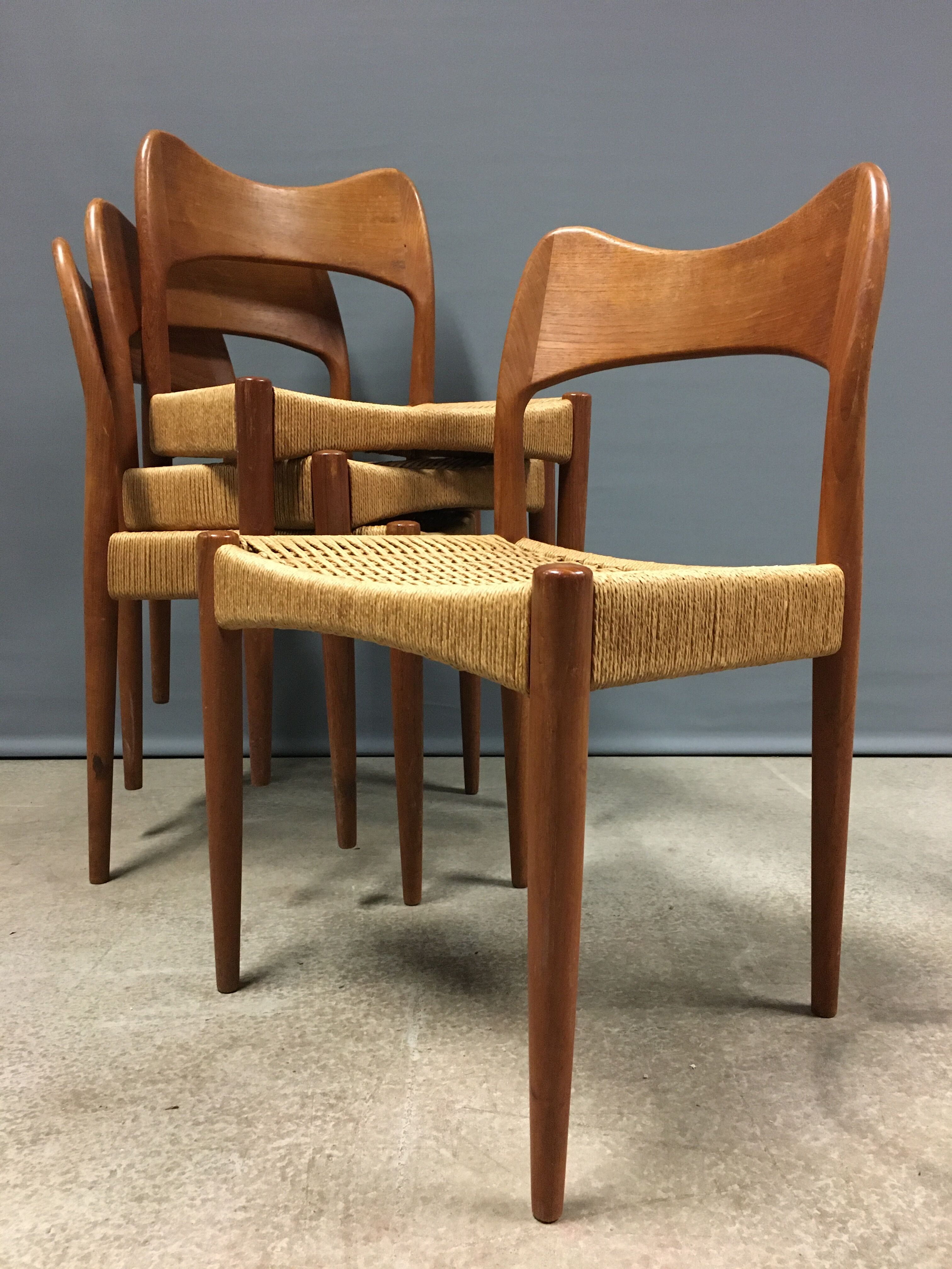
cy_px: 634
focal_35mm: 29
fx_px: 1063
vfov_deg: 61.7
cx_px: 476
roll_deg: -0.9
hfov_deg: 48.2
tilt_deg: -9.8
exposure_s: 1/17
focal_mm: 4.15
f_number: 2.2
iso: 250
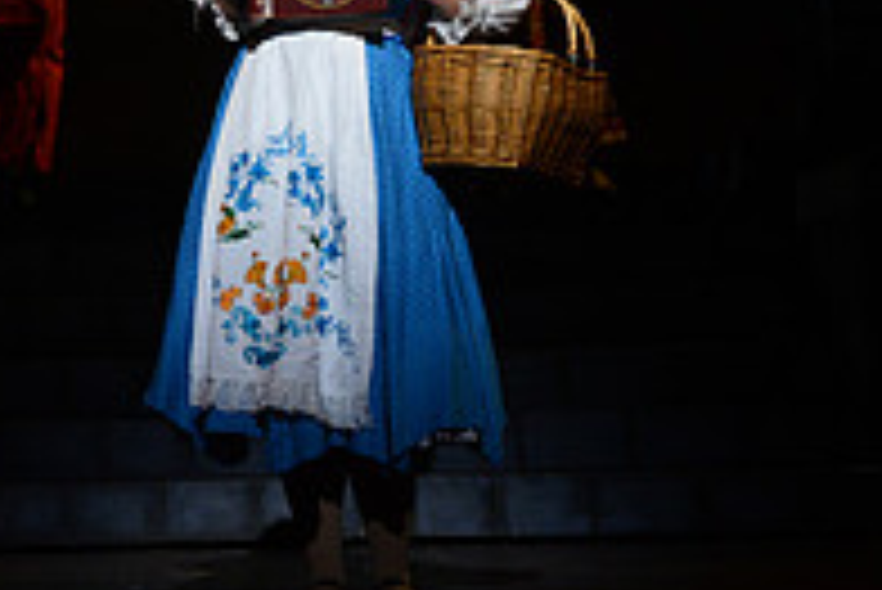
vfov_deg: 6.6
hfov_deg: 9.8
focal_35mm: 207
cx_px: -238
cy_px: -200
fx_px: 5075
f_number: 2.8
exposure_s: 1/400
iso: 1600
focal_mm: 70
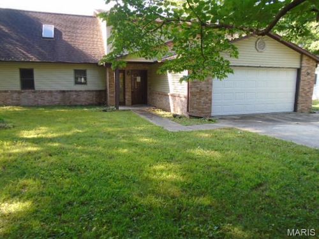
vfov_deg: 53.1
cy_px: 120
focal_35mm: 26
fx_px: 240
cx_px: 160
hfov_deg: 67.3
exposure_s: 1/60
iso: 100
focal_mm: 4.6
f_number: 3.2
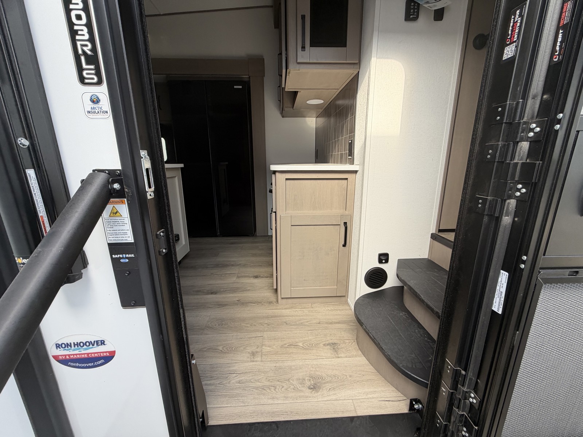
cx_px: 292
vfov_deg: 85.7
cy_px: 218
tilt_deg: -10.3
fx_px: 236
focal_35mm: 14
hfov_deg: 102.1
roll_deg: +1.3
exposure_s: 1/138
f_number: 2.2
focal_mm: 2.22
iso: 40
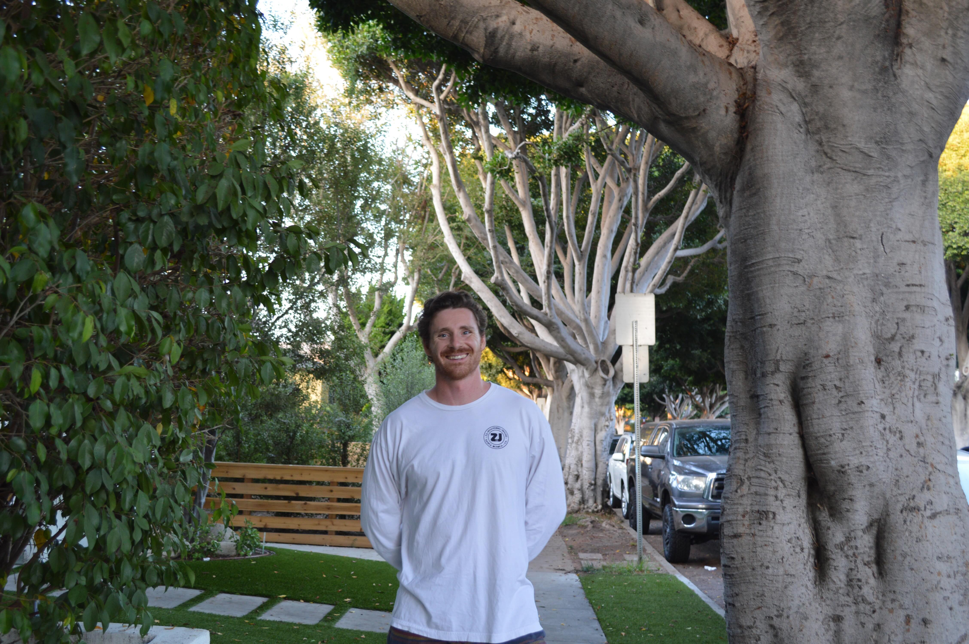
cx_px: 484
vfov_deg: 36.8
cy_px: 322
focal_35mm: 36
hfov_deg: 53.2
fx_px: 968
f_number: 4
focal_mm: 24
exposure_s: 1/30
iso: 400
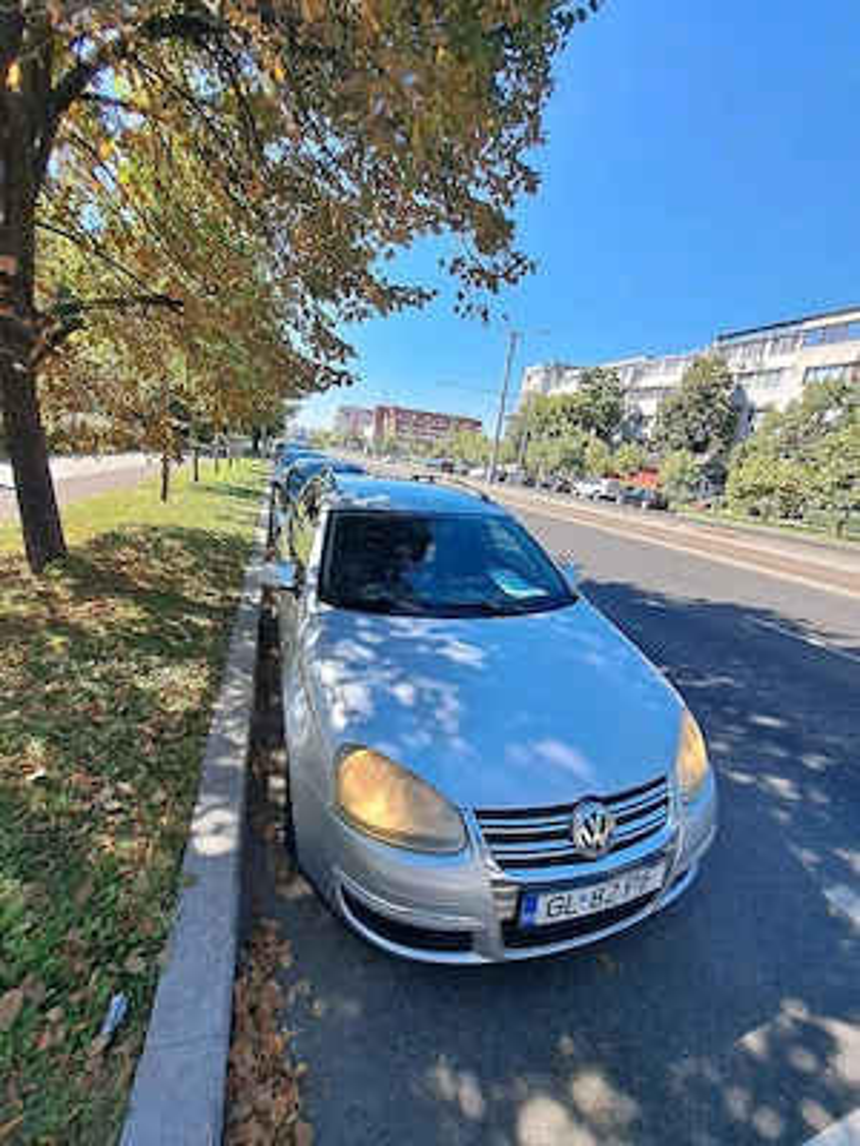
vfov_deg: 106.2
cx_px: 430
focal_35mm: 13
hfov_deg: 89.9
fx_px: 431
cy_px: 573
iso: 50
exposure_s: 1/769
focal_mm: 1.74
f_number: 2.2
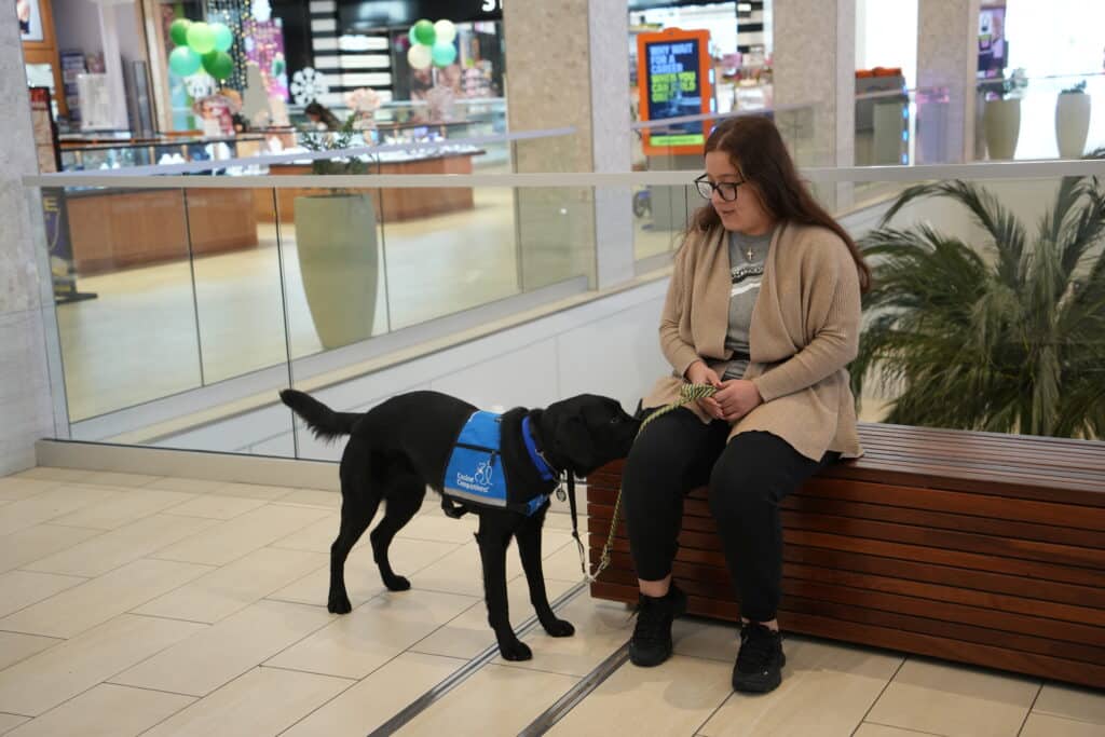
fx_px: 1504
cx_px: 552
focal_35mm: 49
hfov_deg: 40.3
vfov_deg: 27.5
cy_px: 368
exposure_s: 1/160
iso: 1600
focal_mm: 49
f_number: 4
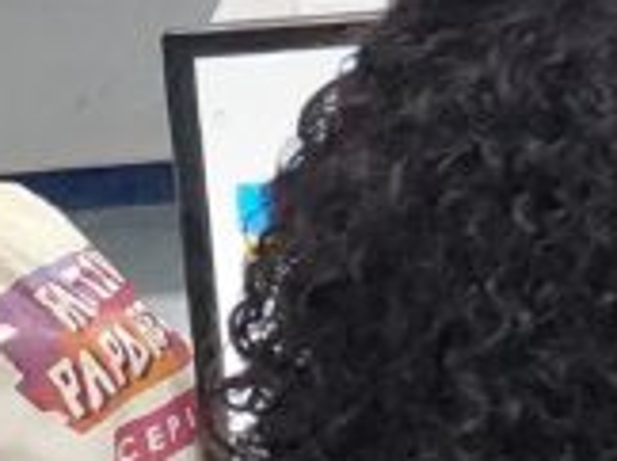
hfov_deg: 10.6
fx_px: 2705
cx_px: 1596
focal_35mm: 152
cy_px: -38
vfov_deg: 9.6
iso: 640
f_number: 1.8
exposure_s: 1/60
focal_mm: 5.23
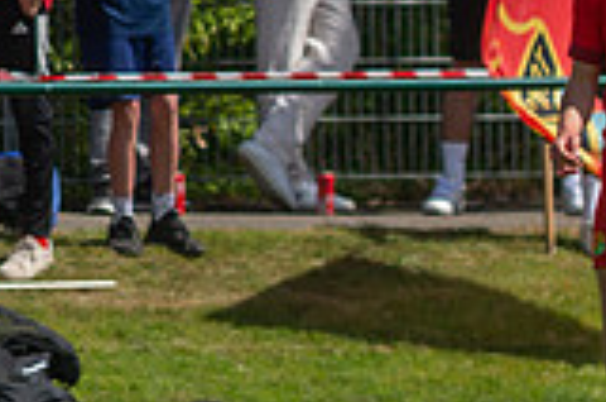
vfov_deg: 0.9
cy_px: 273
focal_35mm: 1565
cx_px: 678
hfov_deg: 1.3
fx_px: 26292
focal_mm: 420
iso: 160
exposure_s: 1/1250
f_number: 4
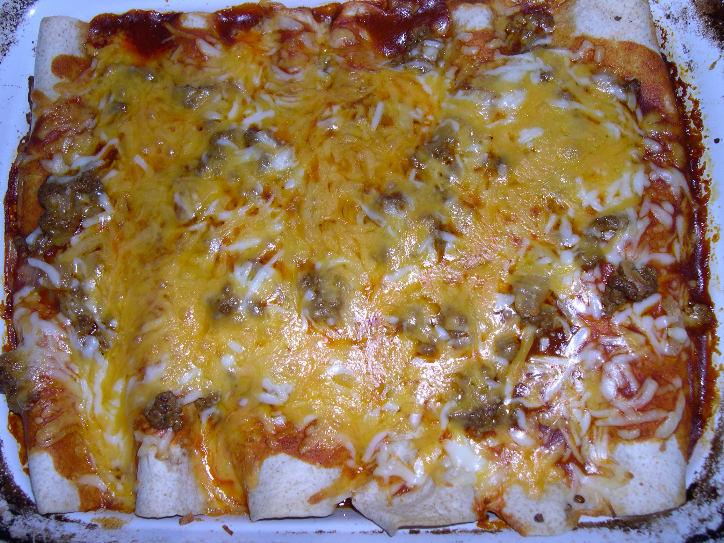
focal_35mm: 38
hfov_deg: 49.0
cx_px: 362
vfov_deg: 37.7
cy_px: 272
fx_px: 795
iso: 100
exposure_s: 1/60
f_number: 7.6
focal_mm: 8
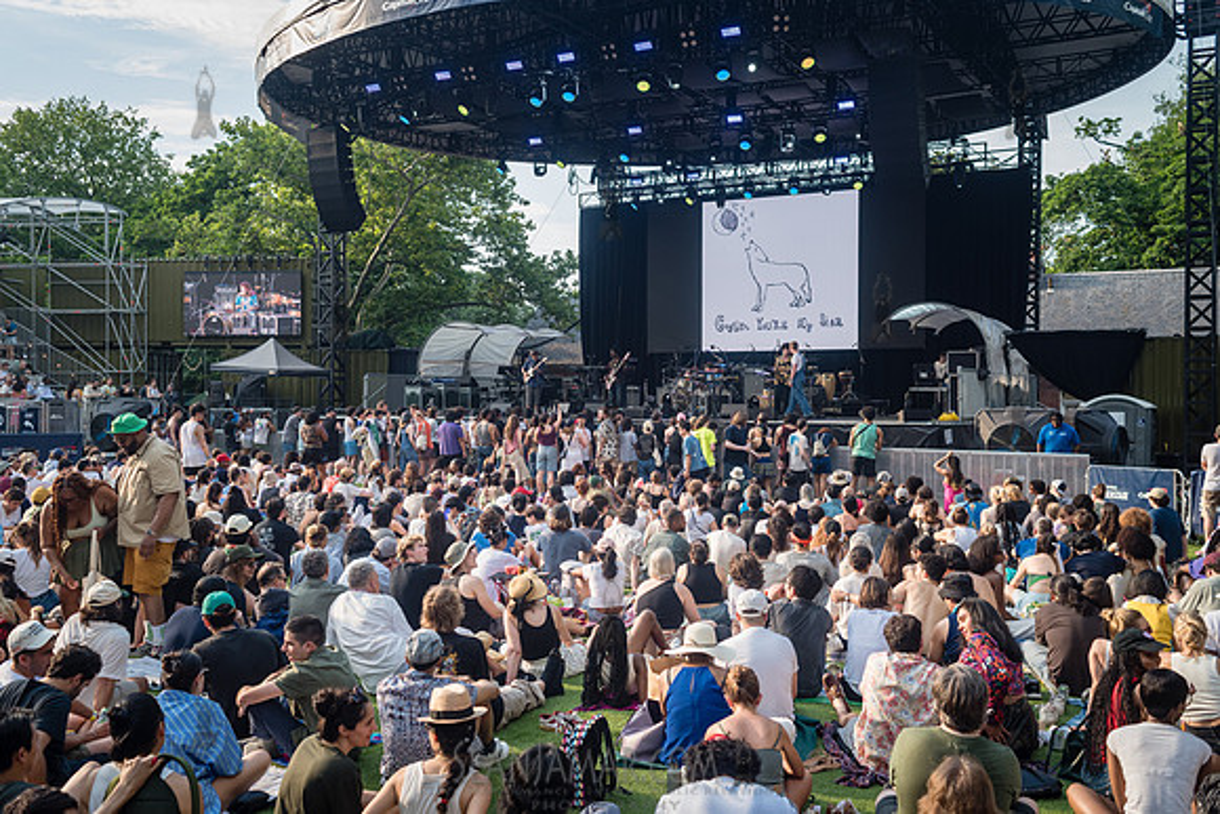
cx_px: 610
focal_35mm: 35
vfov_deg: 37.9
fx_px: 1186
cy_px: 407
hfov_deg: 54.4
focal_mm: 35
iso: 400
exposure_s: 1/800
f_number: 4
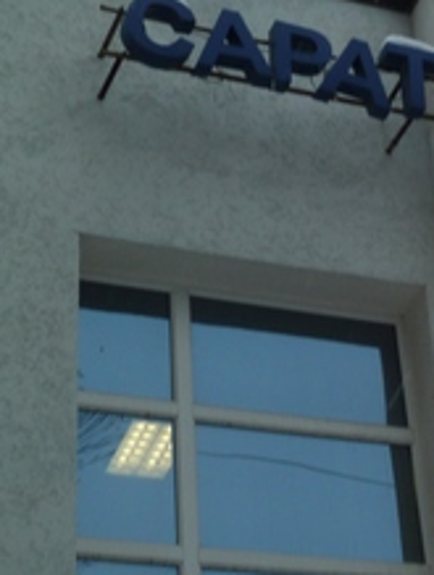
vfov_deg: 18.6
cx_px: 571
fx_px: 1750
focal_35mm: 105
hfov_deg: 13.6
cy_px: 171
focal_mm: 7.9
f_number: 3.8
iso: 80
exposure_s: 1/30
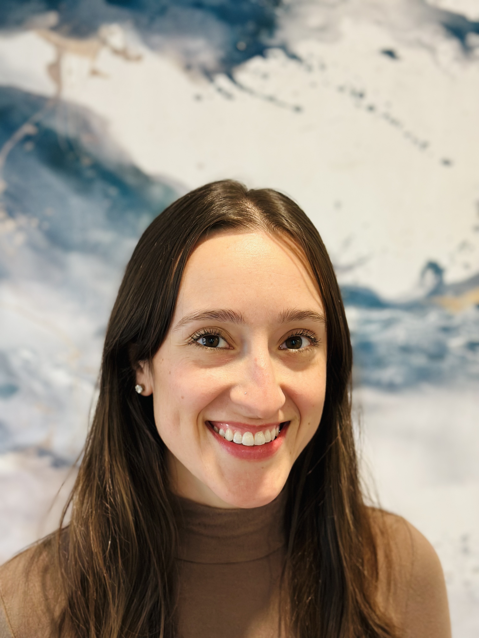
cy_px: 319
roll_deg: -0.1
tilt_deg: -3.6
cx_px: 240
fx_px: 886
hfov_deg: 30.3
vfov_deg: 39.7
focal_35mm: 48
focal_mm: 6.86
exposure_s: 1/60
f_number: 1.78
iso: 250
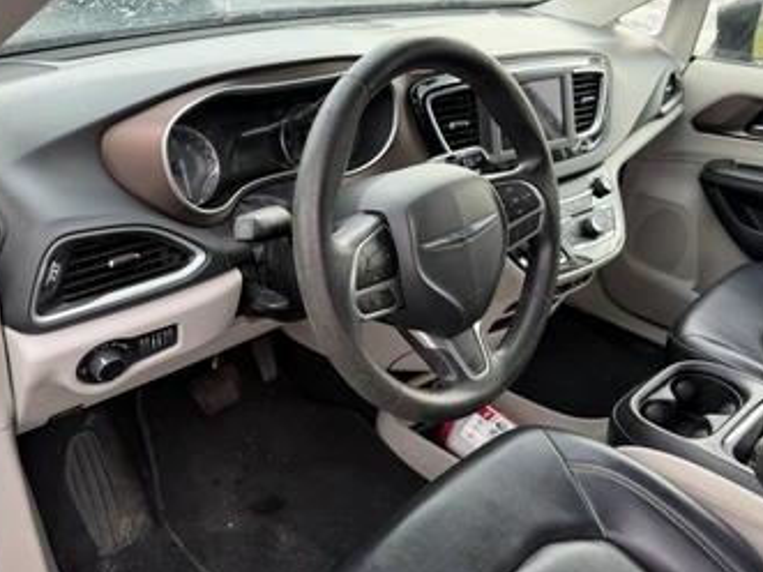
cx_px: 353
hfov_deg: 61.6
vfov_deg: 48.2
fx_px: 639
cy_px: 265
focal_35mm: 29
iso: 125
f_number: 1.78
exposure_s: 1/121
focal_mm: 6.76
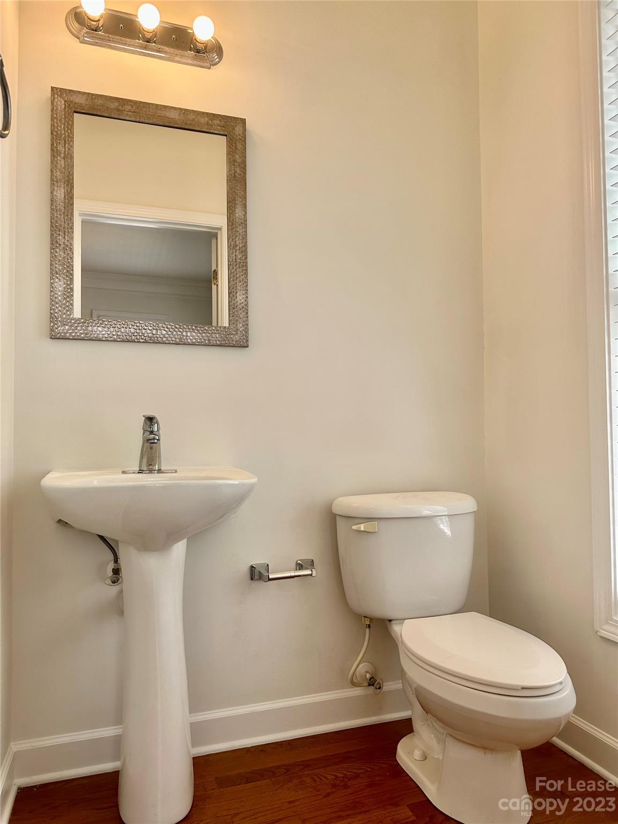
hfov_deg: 56.8
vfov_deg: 71.6
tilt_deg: +1.8
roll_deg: +0.6
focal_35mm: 24
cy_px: 412
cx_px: 309
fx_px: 571
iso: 80
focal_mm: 6.86
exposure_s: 1/431
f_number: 1.78
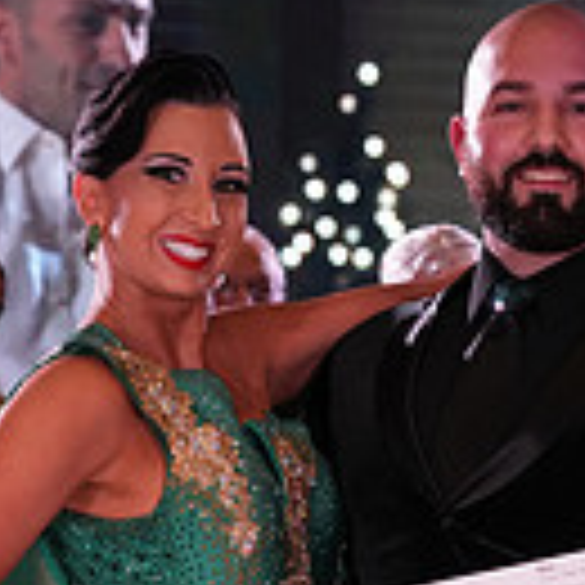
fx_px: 4149
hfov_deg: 8.1
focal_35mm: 217
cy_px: 882
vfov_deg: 7.9
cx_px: 389
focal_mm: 57
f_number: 4.5
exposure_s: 1/200
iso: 2000
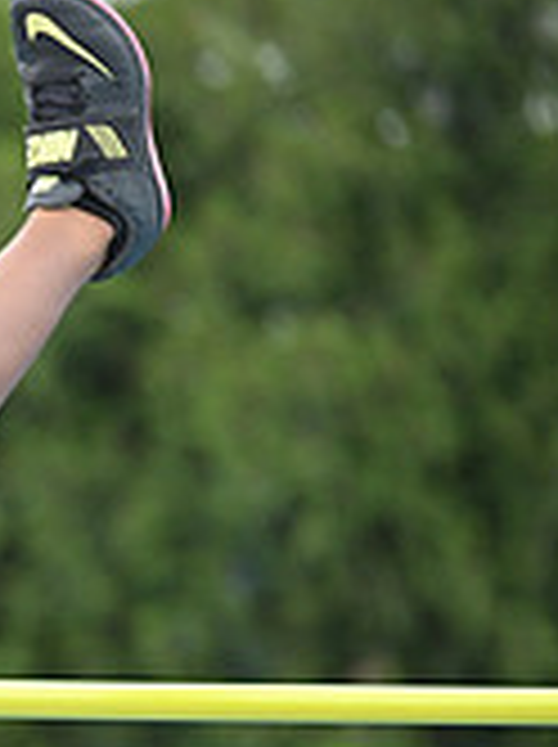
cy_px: 799
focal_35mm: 454
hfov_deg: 3.2
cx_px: -738
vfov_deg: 4.4
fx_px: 9783
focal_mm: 135
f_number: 3.2
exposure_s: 1/1250
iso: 250
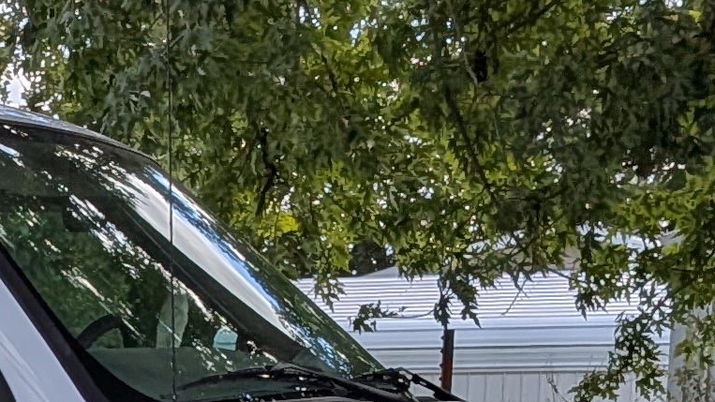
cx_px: -218
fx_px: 2597
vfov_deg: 8.4
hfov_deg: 15.0
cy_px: 809
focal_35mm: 137
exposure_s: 1/1010
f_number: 1.7
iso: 24
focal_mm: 4.53
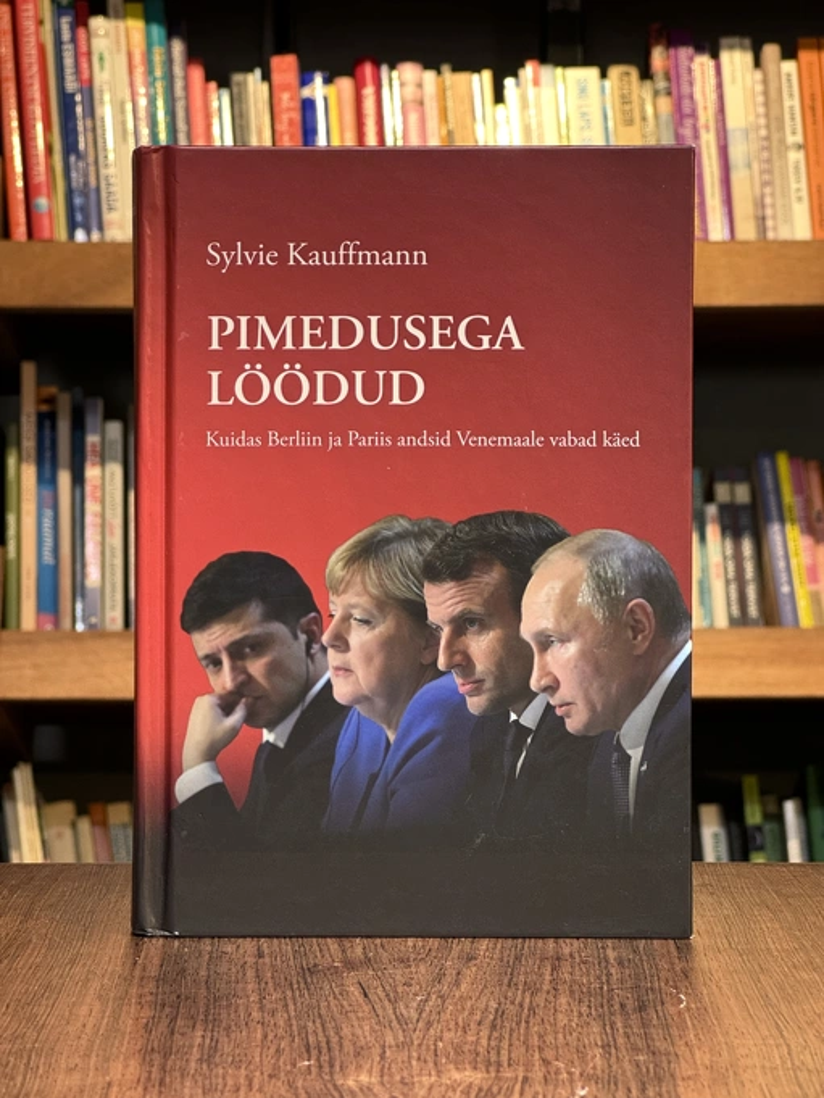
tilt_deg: -0.3
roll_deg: -1.1
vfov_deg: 25.3
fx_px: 2443
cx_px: 412
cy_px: 549
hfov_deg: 19.1
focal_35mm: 77
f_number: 2.8
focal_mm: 9
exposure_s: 1/68
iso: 250
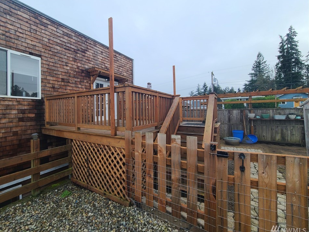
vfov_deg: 85.6
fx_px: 125
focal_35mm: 14
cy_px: 110
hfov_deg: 101.9
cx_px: 143
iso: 50
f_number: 2.2
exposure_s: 1/339
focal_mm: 2.2
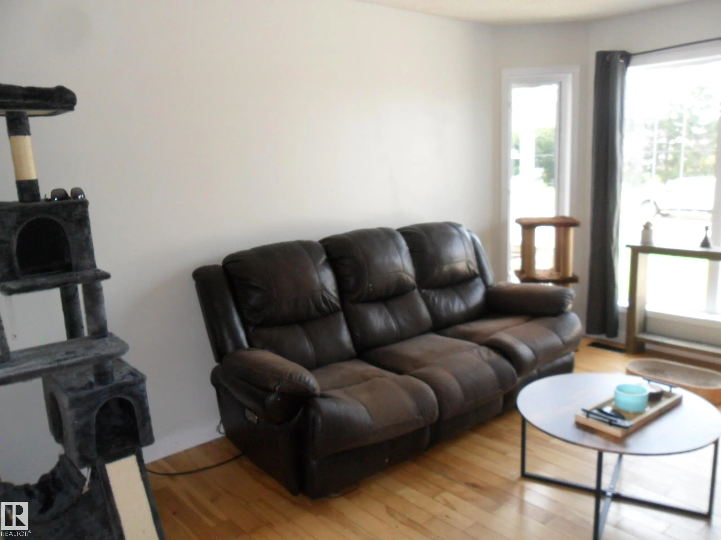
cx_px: 360
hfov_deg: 65.3
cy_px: 270
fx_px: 562
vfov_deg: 51.4
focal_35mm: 27
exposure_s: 1/45
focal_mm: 4.9
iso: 160
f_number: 3.5
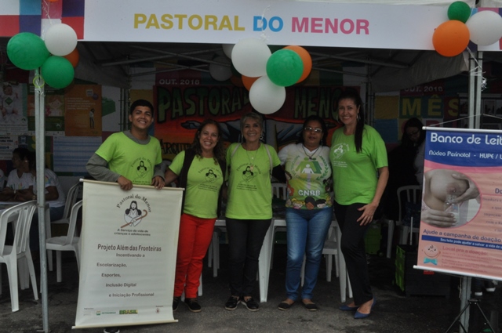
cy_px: 166
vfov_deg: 34.1
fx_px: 543
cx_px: 251
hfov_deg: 49.6
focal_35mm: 39
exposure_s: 1/30
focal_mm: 26
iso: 800
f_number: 4.2
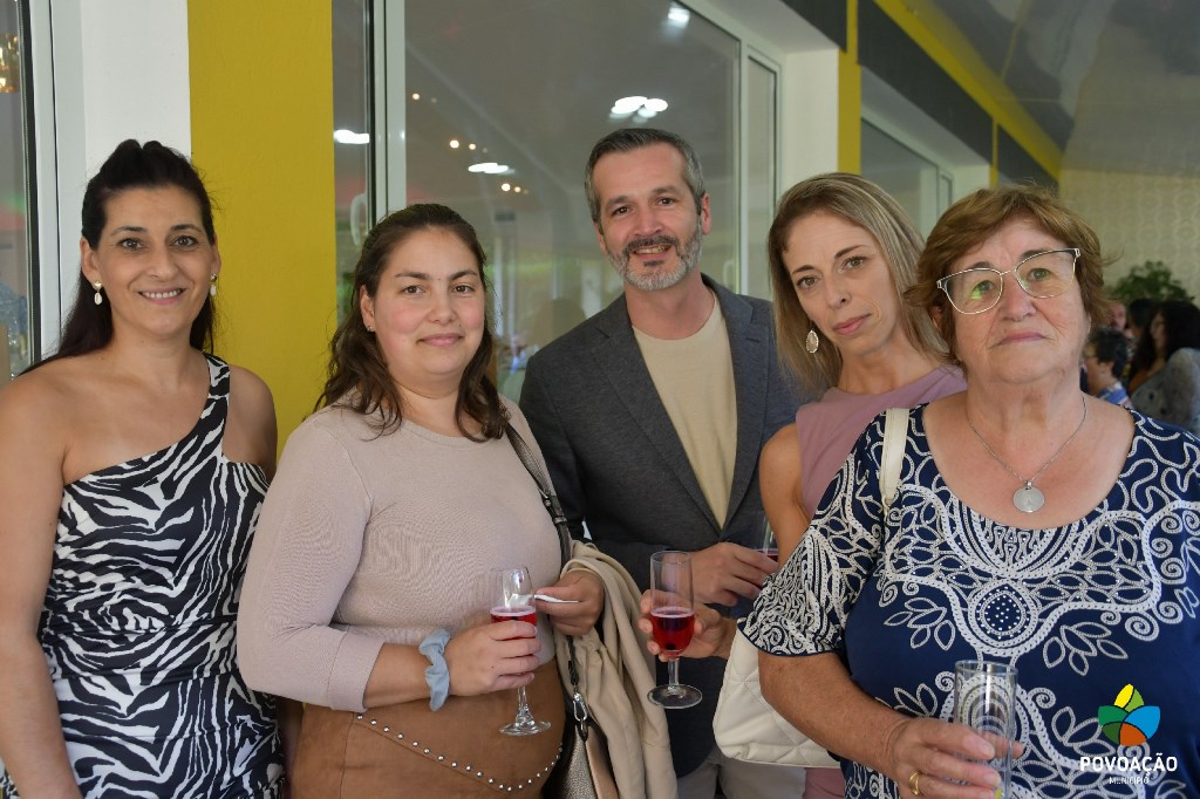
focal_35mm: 42
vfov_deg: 31.9
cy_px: 400
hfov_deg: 46.4
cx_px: 600
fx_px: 1399
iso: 800
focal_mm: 28
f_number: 4
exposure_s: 1/250
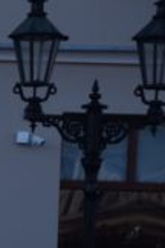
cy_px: 335
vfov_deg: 4.1
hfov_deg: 2.7
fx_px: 3430
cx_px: -419
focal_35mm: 499
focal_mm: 70
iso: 500
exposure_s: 1/1000
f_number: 5.3
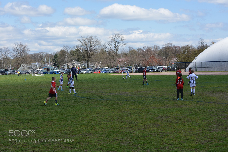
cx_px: 114
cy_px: 76
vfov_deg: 19.5
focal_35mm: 70
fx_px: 443
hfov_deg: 28.8
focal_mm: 70
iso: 320
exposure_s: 1/80
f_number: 22
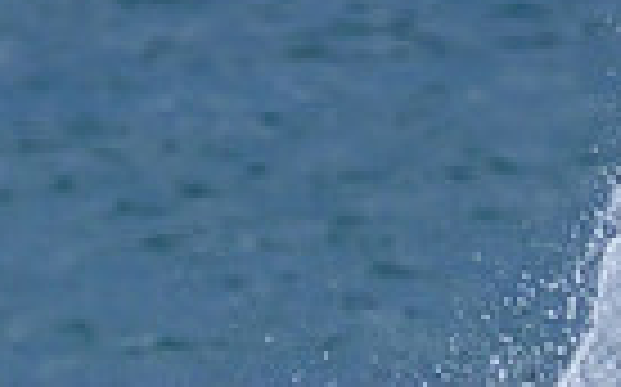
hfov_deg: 0.4
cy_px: 796
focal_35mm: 4702
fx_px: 79513
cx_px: 733
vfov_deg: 0.3
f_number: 11
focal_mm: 800
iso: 560
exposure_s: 1/2000
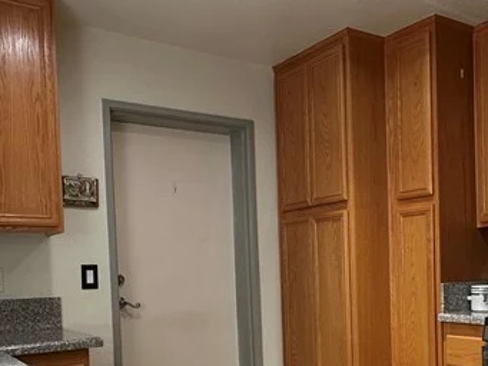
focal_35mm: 42
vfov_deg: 33.4
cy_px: 289
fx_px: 592
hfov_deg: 44.1
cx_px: 326
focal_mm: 2.22
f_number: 2.2
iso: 160
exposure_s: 1/60
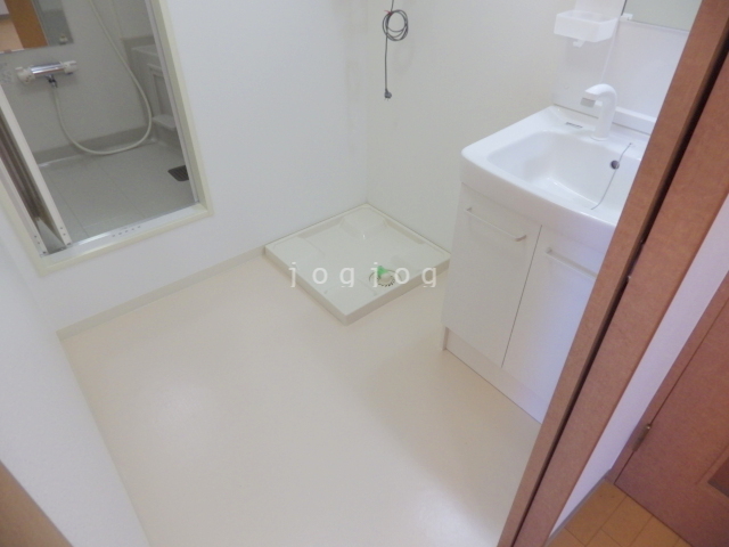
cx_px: 364
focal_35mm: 22
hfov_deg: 76.4
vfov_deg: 61.1
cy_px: 274
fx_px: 463
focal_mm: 4
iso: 160
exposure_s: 1/45
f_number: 3.1
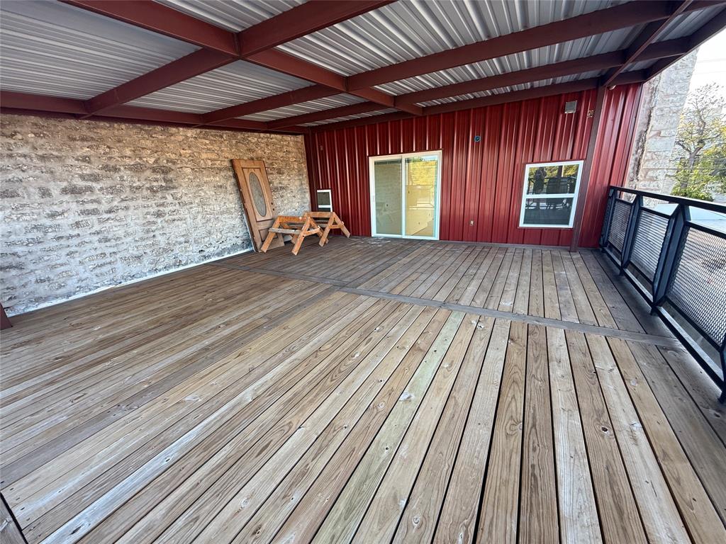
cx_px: 363
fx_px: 294
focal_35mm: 14
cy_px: 272
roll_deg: +3.0
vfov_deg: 85.7
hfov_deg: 102.1
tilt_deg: -17.0
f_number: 2.2
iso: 80
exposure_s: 1/99
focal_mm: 2.22
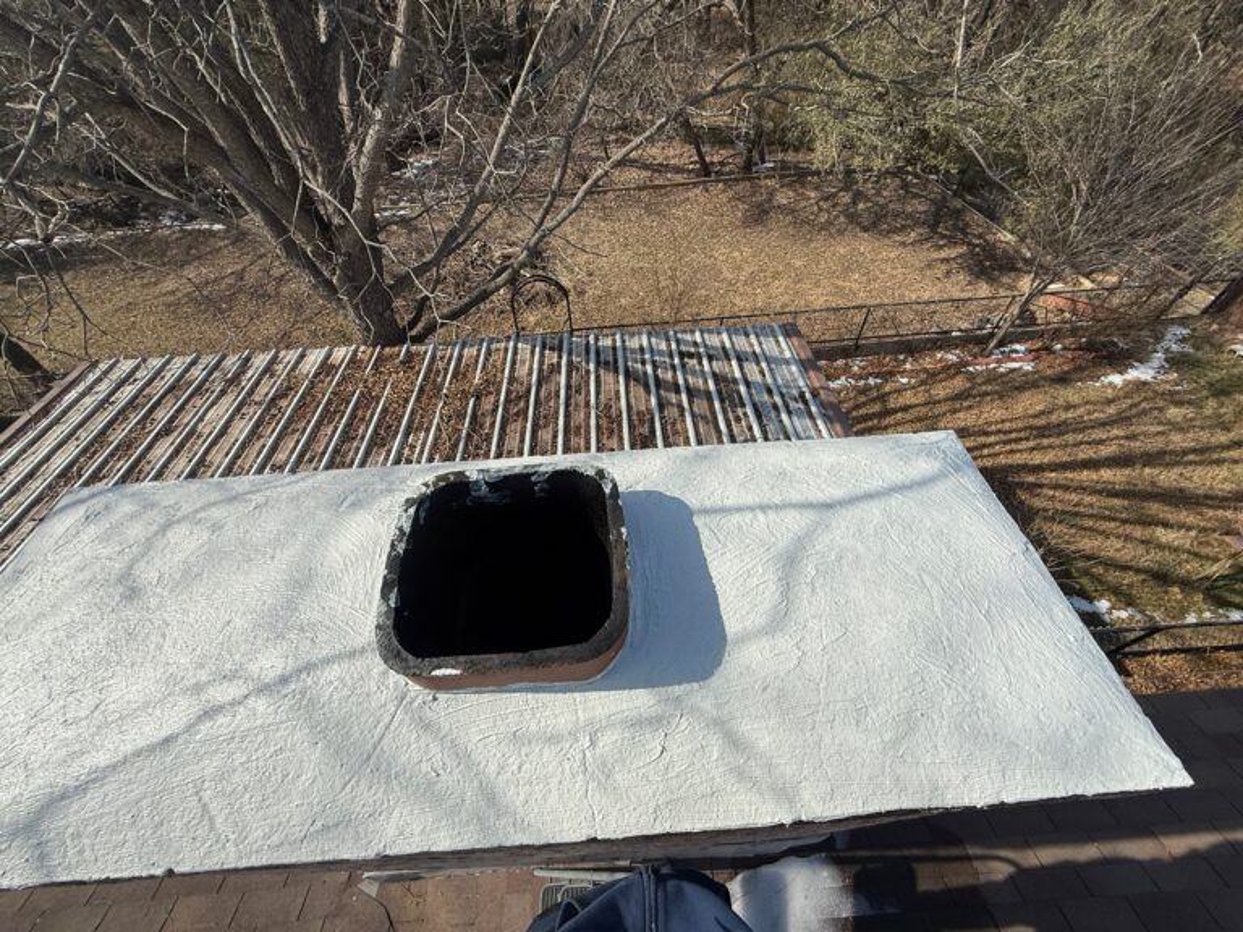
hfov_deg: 102.1
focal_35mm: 14
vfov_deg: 85.7
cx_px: 622
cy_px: 466
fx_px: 503
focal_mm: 2.22
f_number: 2.2
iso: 50
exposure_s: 1/1795
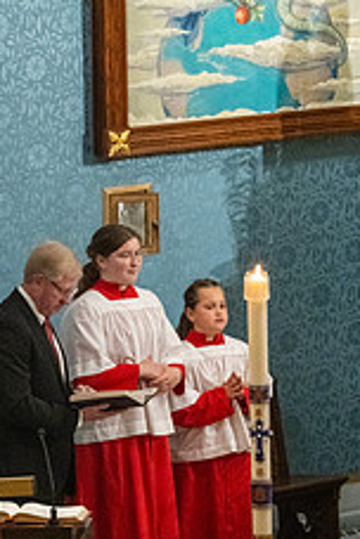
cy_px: 426
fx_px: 5910
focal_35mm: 394
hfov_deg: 3.5
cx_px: 102
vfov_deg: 5.2
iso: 5000
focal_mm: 200
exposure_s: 1/60
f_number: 13
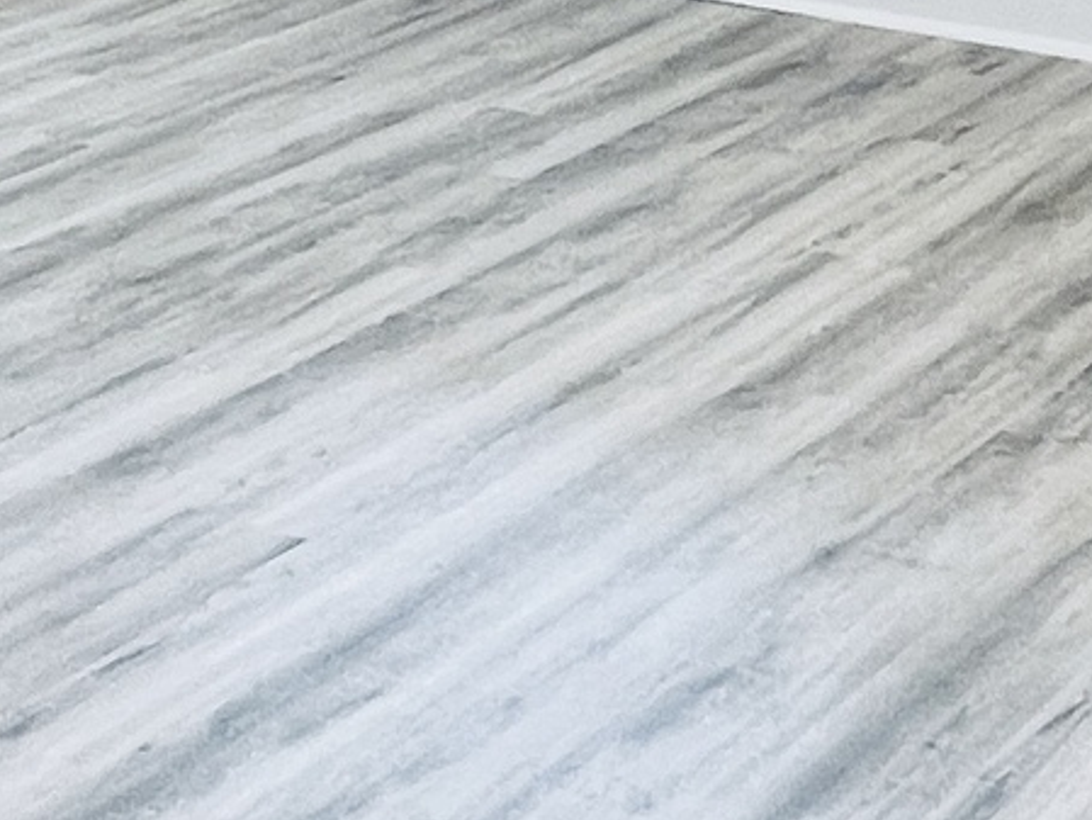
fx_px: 2808
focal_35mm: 89
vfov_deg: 14.3
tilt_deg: -1.9
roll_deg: +1.0
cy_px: -747
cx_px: 1009
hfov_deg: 21.5
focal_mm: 1.57
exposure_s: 1/120
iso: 100
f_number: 1.8
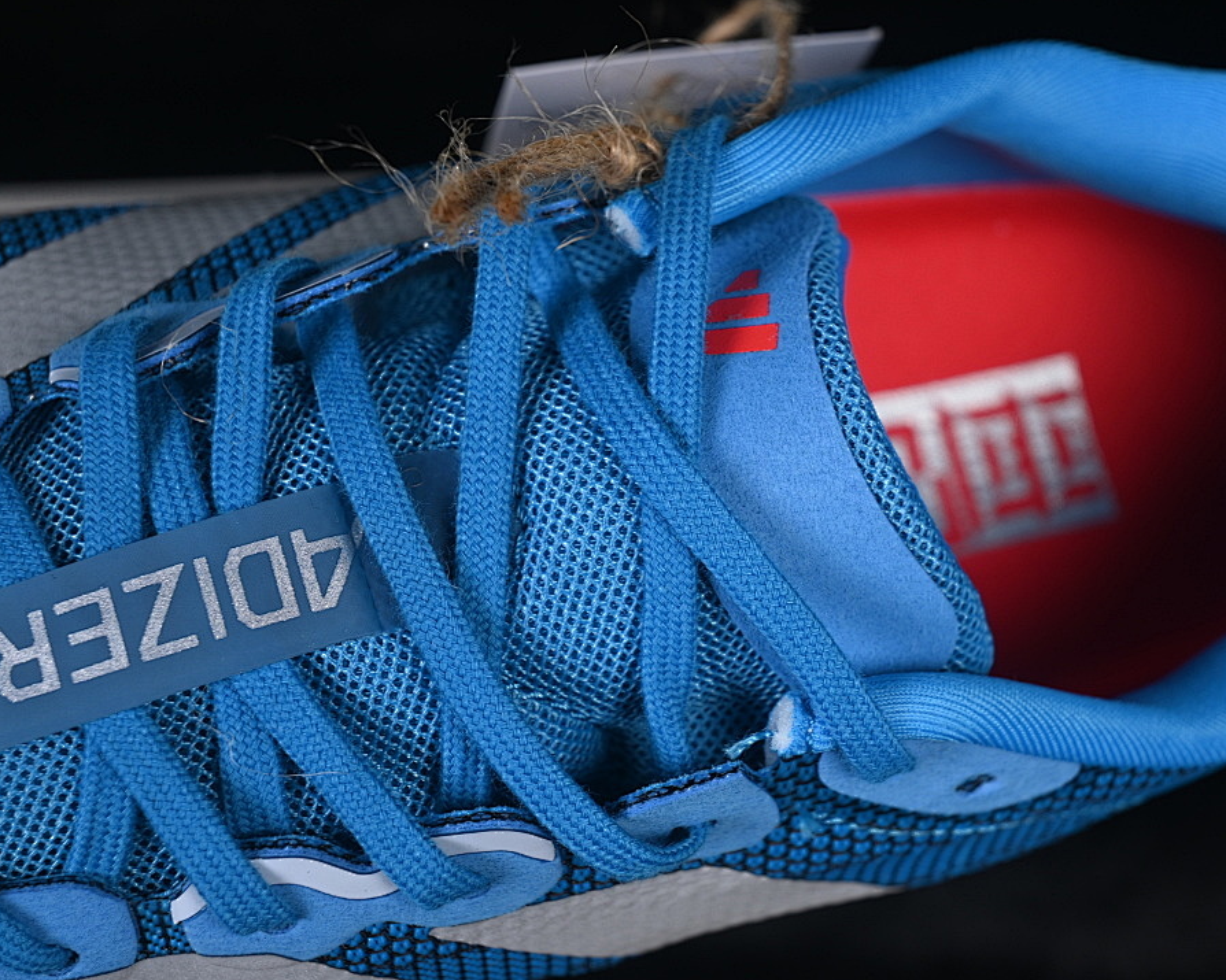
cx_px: 717
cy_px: 488
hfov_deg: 22.5
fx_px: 3084
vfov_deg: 18.1
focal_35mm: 85
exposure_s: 1/80
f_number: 7.1
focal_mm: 50
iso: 160
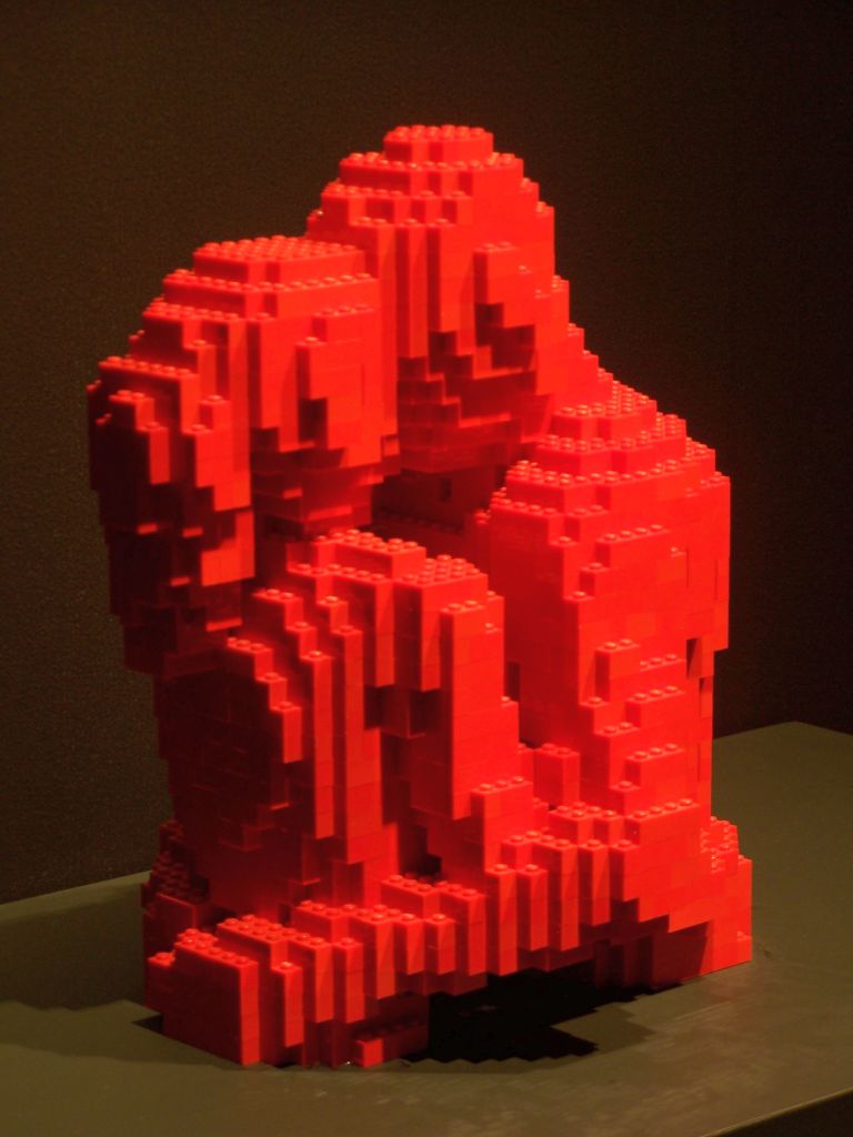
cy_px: 568
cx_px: 426
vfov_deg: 16.8
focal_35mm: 117
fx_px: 3844
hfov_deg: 12.7
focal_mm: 19.4
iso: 80
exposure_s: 1/8
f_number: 3.2
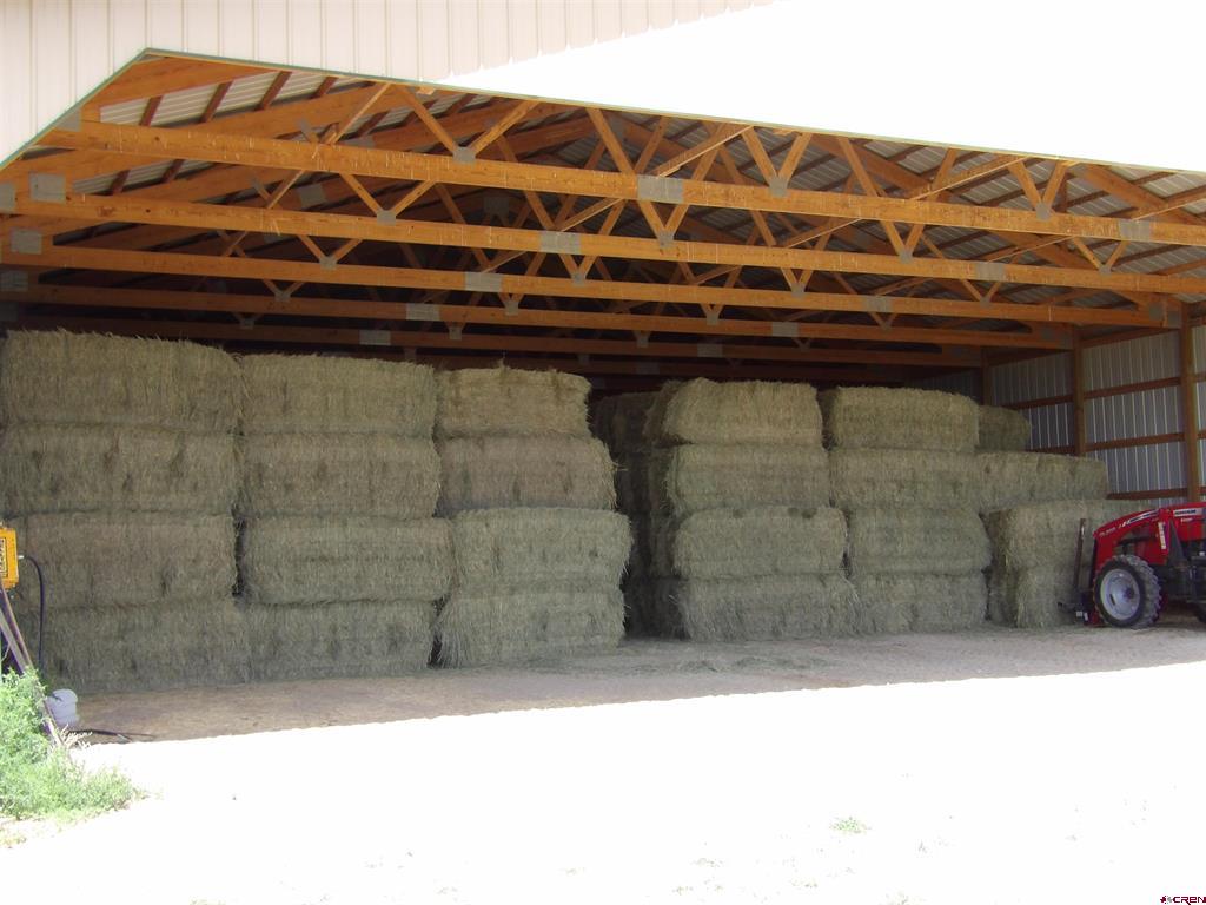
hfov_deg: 47.9
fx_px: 1359
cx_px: 603
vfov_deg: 36.8
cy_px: 452
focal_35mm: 39
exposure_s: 1/48
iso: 100
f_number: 7.4
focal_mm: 7
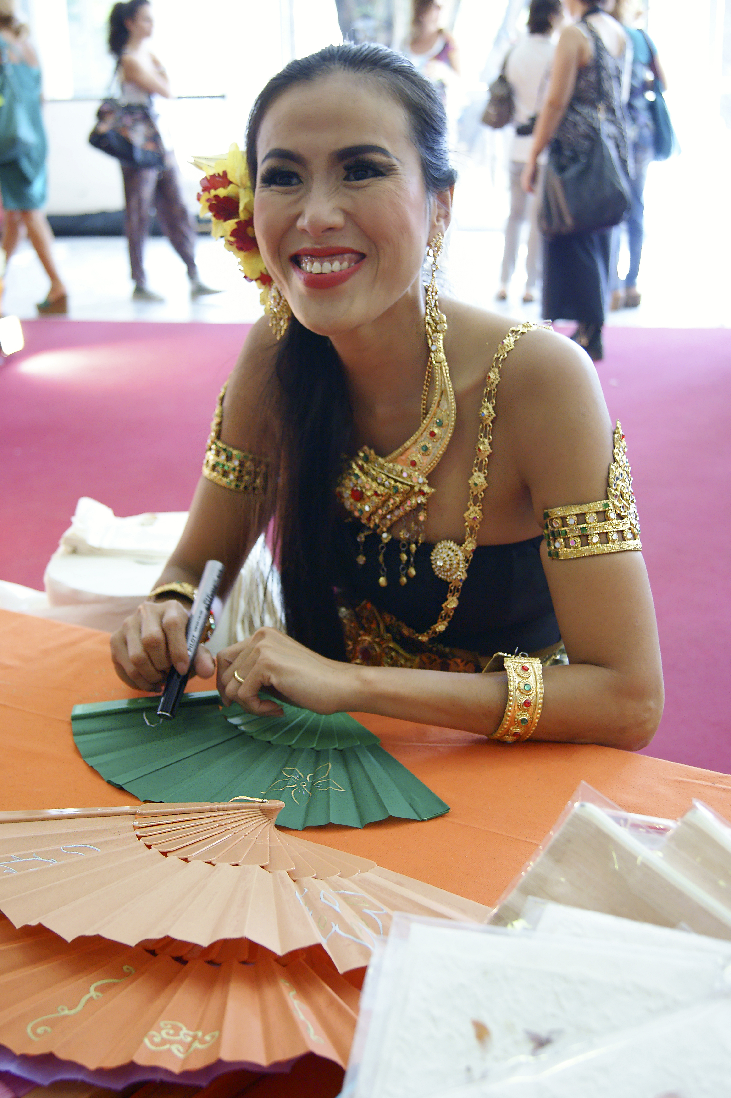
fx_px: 1372
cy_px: 549
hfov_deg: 29.8
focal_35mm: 45
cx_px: 366
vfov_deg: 43.6
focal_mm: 30
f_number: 4.5
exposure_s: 1/50
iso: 400
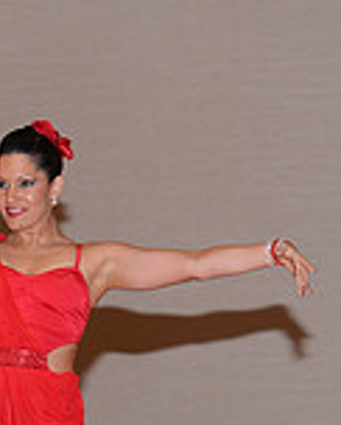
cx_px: 66
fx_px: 4419
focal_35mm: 351
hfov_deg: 4.4
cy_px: 733
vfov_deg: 5.4
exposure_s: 1/250
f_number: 4.5
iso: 1000
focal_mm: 98
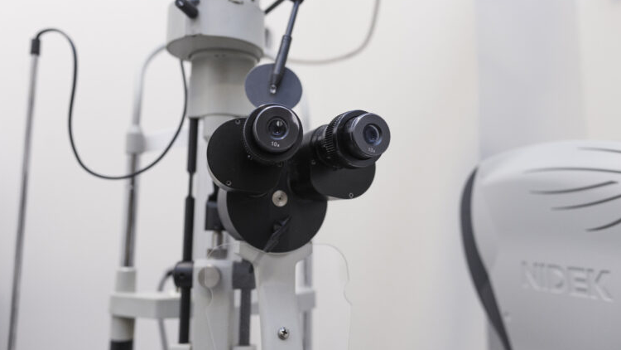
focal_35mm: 30
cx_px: 306
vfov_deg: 38.8
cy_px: 140
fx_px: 494
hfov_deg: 64.3
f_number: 3.5
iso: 800
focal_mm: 28
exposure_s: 1/200
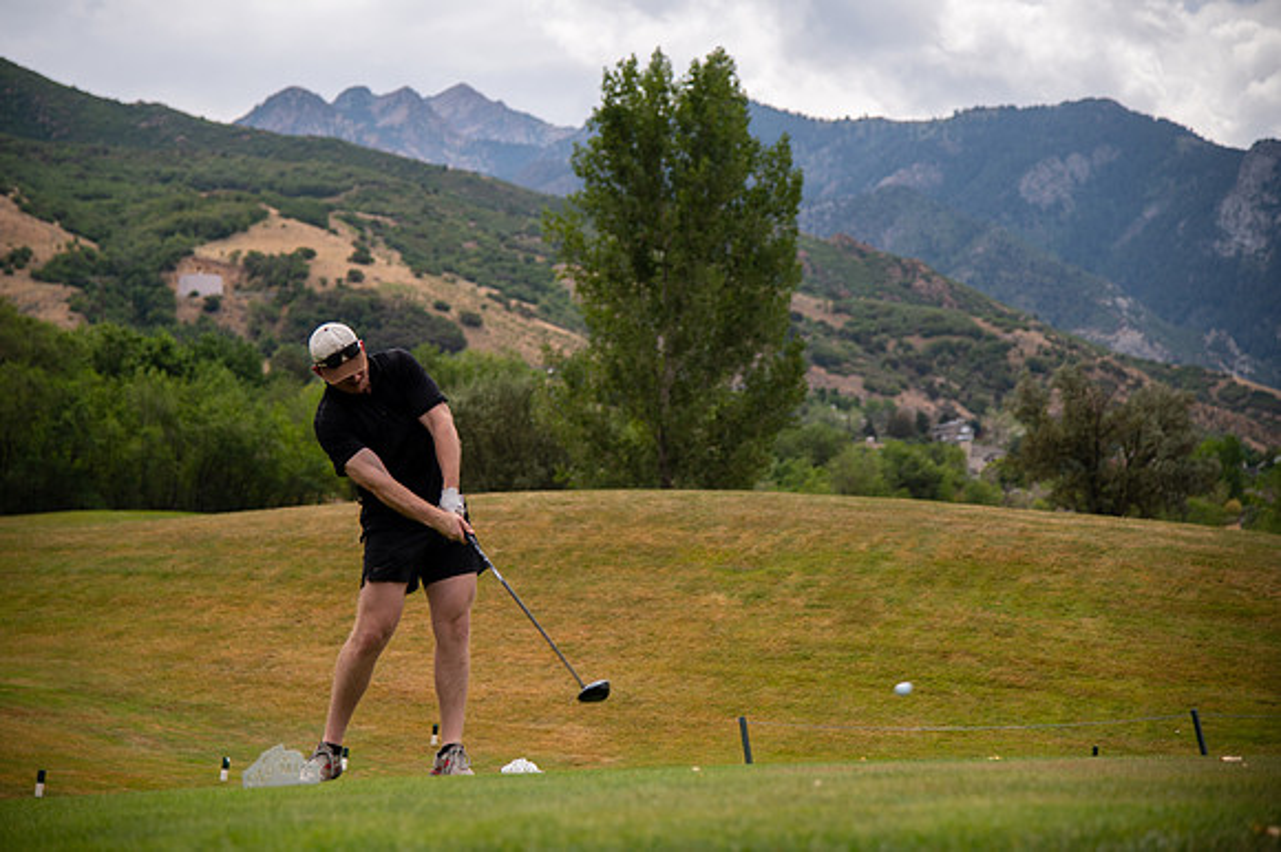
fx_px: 3008
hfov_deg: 24.0
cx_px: 620
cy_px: 412
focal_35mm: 85
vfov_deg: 16.1
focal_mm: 82
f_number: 4
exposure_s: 1/3200
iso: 200
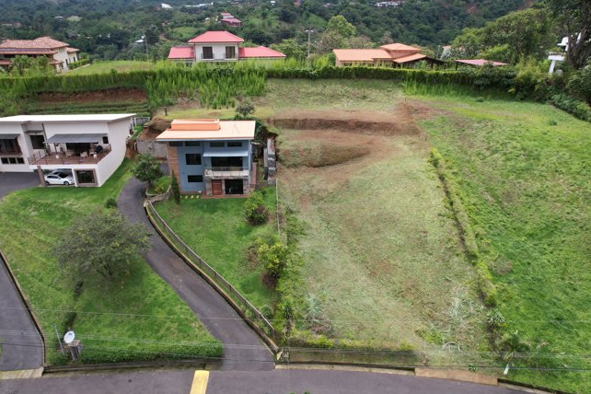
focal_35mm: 24
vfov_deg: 53.1
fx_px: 394
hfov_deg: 73.7
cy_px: 210
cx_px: 275
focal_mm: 8.38
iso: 100
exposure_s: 1/800
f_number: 2.8
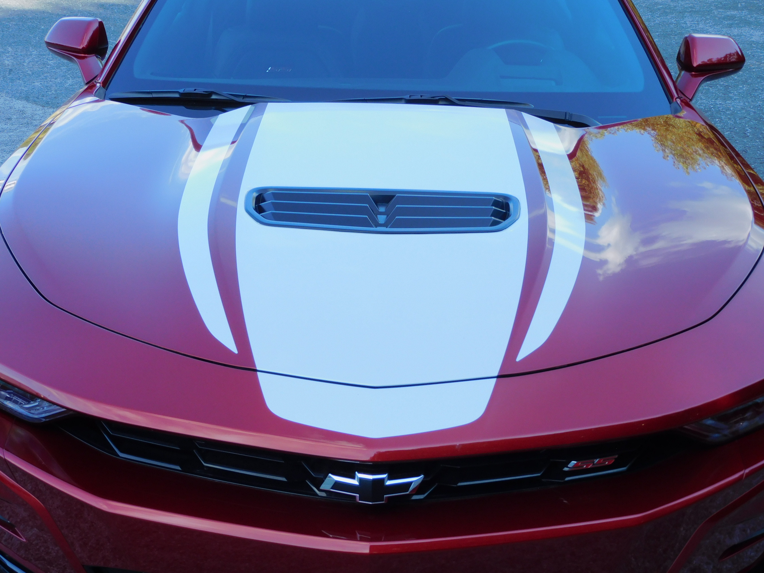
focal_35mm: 60
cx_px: 382
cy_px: 286
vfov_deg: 24.4
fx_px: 1324
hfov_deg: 32.2
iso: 125
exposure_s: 1/200
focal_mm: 10.7
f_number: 4.2
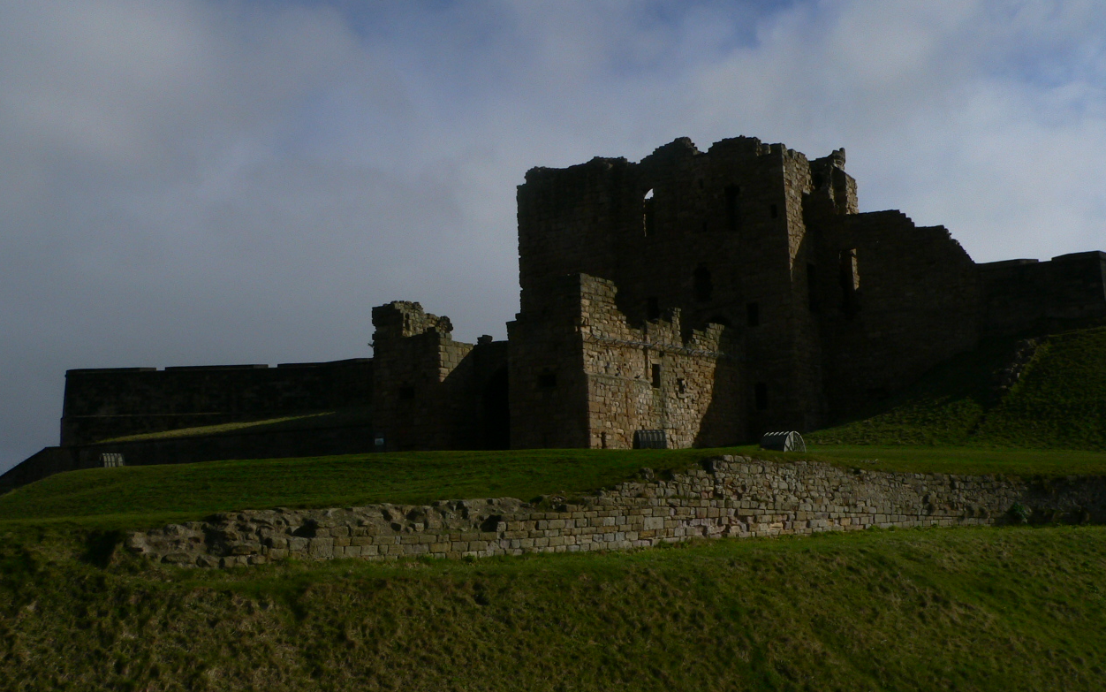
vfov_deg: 32.8
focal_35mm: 39
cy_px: 365
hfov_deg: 50.4
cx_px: 563
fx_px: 1176
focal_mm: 6
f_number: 5.6
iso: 100
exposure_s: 1/1600
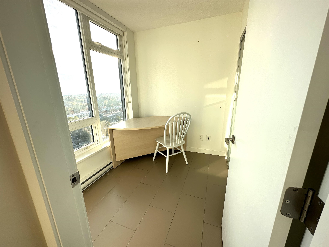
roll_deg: +0.8
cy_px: 124
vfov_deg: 85.7
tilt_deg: -15.3
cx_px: 164
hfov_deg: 102.1
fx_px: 133
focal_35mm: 14
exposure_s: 1/593
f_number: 2.2
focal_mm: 2.22
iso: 40
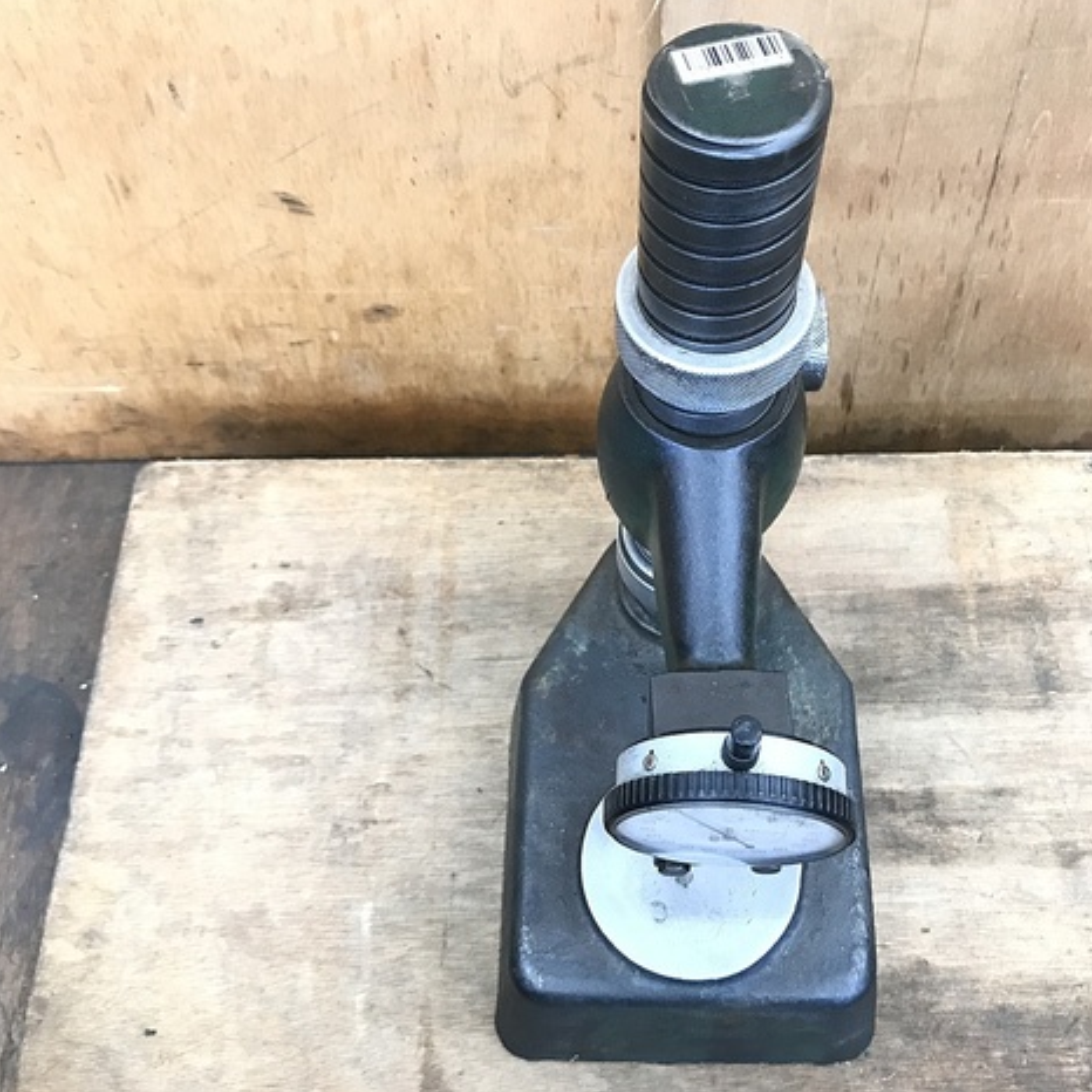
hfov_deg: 48.3
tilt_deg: -61.7
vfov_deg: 48.5
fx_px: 1213
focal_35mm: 34
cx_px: 616
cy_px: 551
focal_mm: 3.99
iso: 64
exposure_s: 1/15
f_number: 1.8
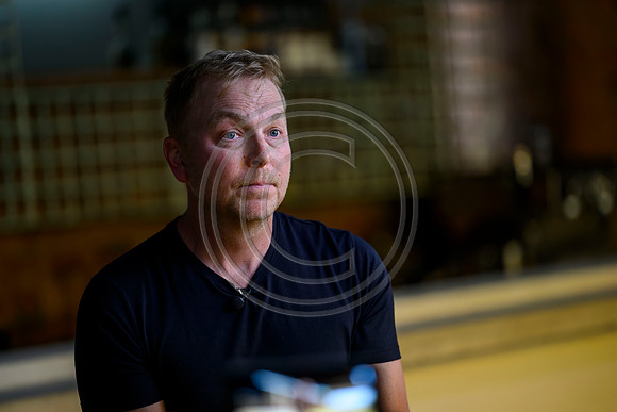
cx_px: 308
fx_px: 3428
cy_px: 206
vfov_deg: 6.9
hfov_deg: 10.3
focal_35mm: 200
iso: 800
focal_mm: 200
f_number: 2.8
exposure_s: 1/320
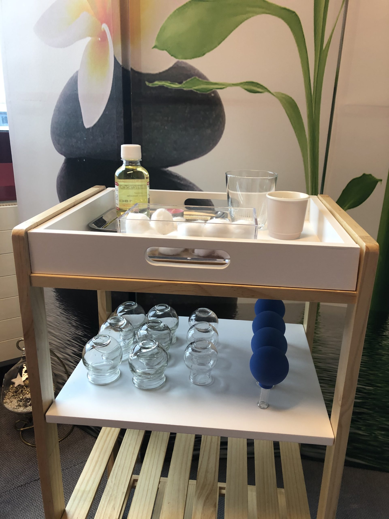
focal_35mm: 28
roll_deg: -2.1
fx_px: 420
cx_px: 194
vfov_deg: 63.4
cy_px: 260
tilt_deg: -17.4
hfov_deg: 49.7
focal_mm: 3.99
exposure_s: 1/33
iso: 25
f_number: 1.8
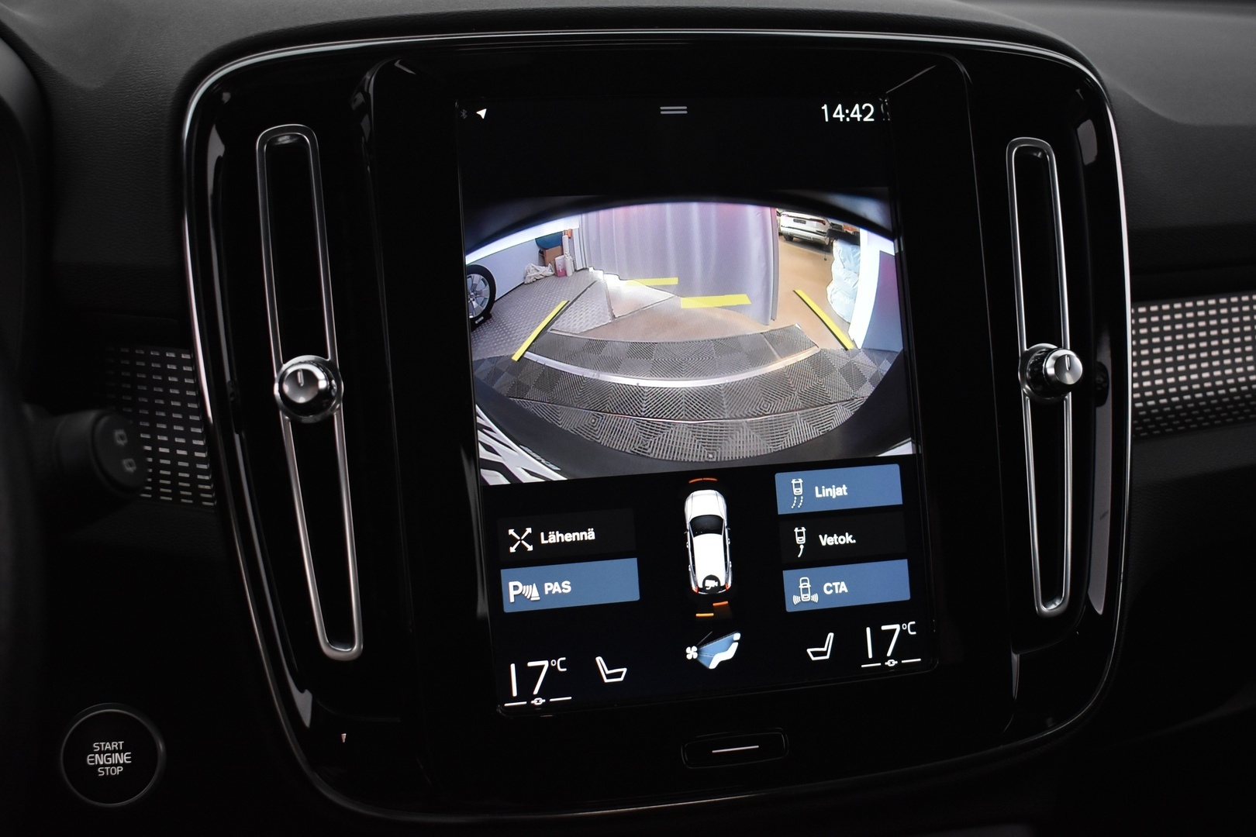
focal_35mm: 40
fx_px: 1413
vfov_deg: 33.0
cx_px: 628
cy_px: 418
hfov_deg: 47.9
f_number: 4
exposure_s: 1/40
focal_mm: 27
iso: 1600
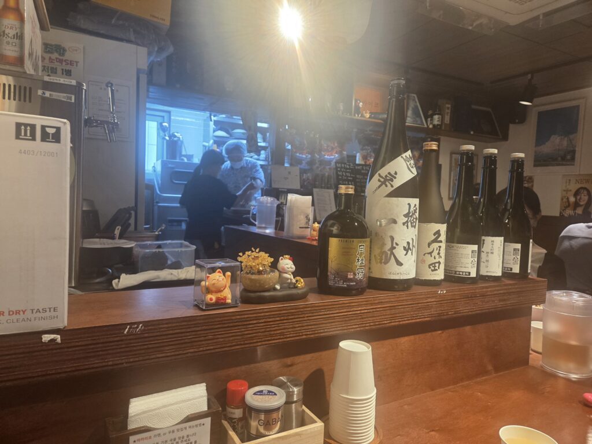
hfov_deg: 73.9
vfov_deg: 58.9
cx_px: 296
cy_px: 222
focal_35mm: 23
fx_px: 393
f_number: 1.8
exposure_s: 1/120
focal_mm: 5.4
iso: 200
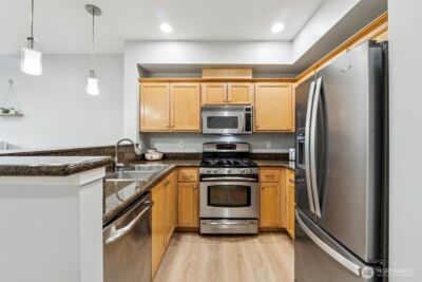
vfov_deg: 77.4
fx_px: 176
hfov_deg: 100.4
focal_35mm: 15
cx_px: 211
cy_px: 141
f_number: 9
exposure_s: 1/4
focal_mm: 10
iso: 250
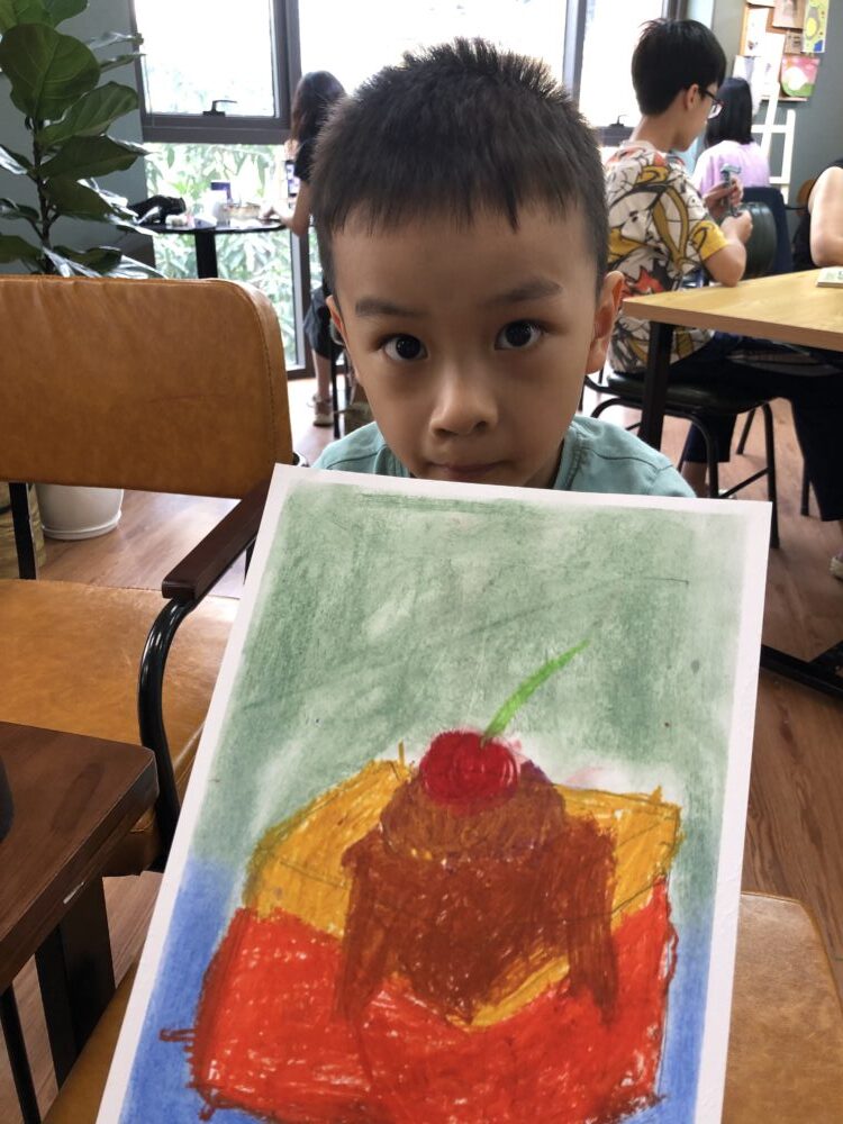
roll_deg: -0.4
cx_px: 422
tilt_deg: -23.0
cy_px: 562
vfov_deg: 63.4
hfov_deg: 49.7
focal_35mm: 28
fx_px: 909
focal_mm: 3.99
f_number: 1.8
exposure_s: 1/30
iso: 32
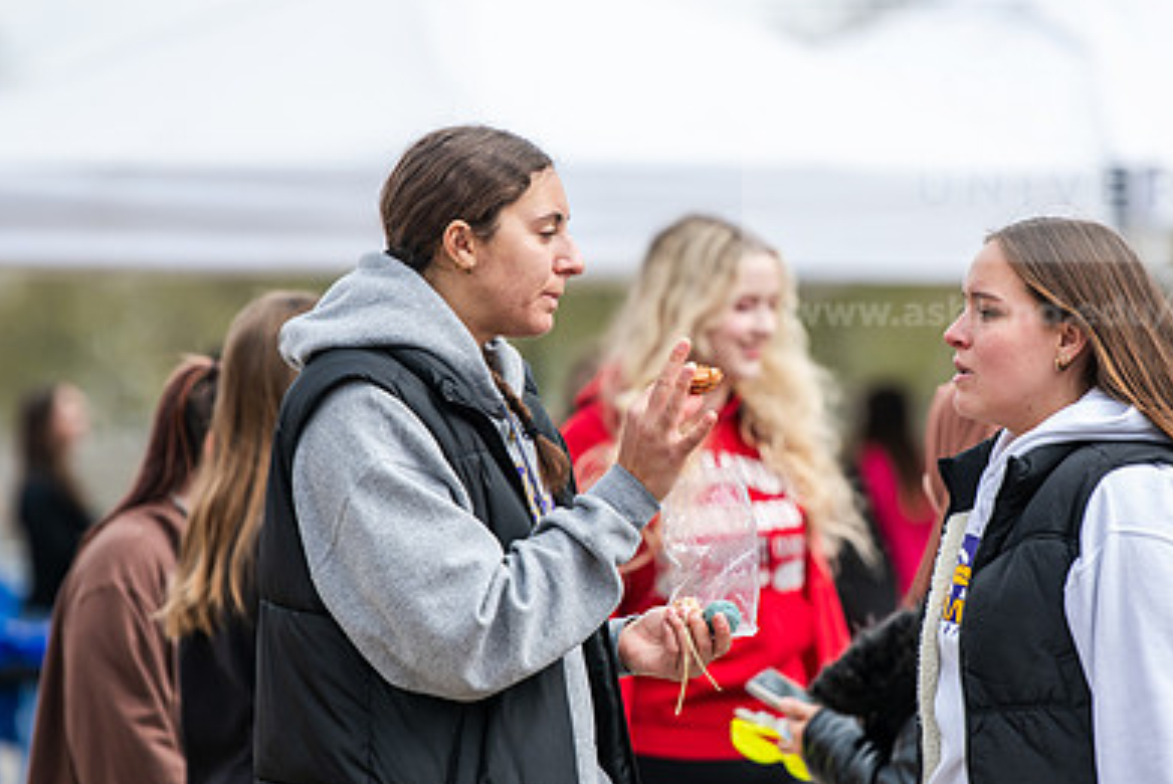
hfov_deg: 7.3
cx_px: 651
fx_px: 9228
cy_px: 375
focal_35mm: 283
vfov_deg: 4.9
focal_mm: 190
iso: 160
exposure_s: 1/640
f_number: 3.5
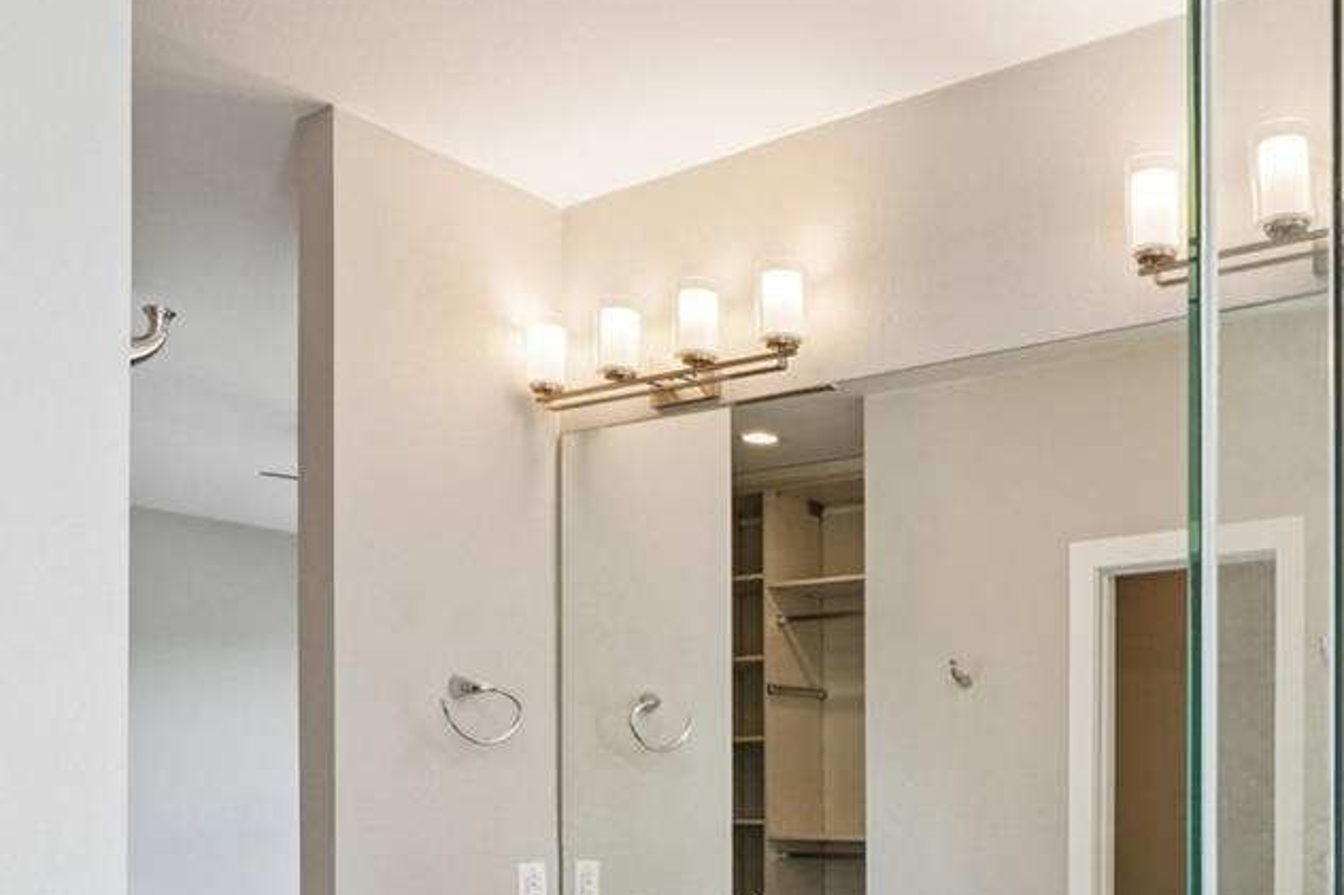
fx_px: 1418
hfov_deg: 48.2
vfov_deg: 33.1
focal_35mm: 38
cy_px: 814
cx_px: 1055
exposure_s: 1/25
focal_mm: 10
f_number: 8
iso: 800
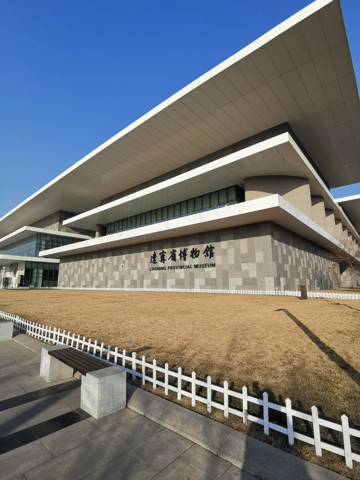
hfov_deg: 74.7
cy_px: 240
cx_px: 180
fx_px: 236
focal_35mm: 17
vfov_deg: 91.0
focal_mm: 2.26
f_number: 2.2
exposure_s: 1/1250
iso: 50
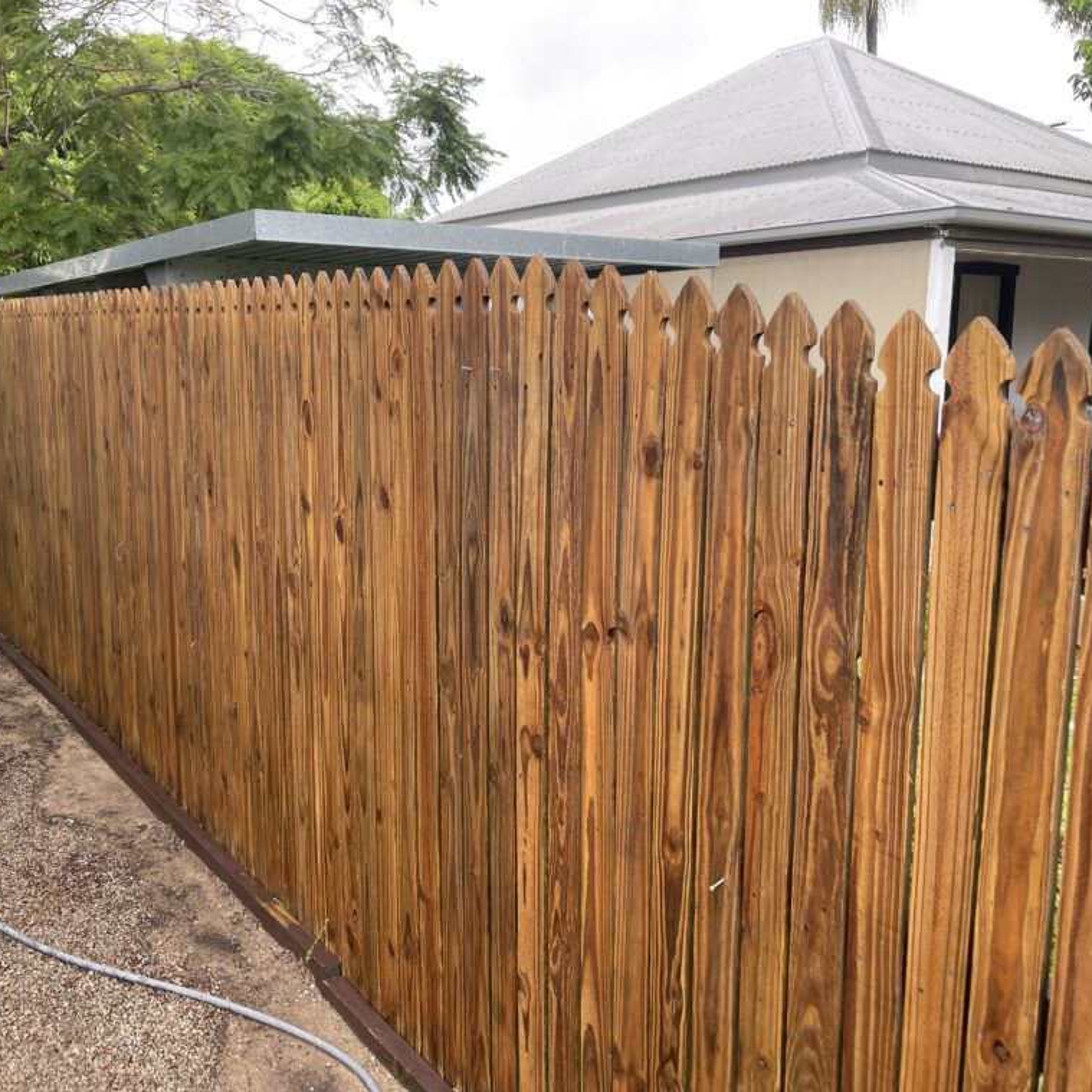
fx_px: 1106
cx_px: 486
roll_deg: +2.9
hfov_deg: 52.4
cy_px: 541
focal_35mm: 31
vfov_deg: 52.5
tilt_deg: -9.4
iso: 32
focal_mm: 5.1
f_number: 1.6
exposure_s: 1/413
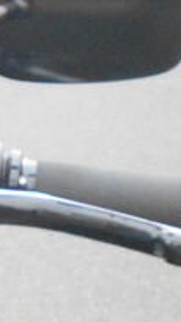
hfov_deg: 3.8
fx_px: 2623
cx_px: -519
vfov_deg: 7.0
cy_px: 356
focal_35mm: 307
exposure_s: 1/250
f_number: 4.2
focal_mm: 7.7
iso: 400
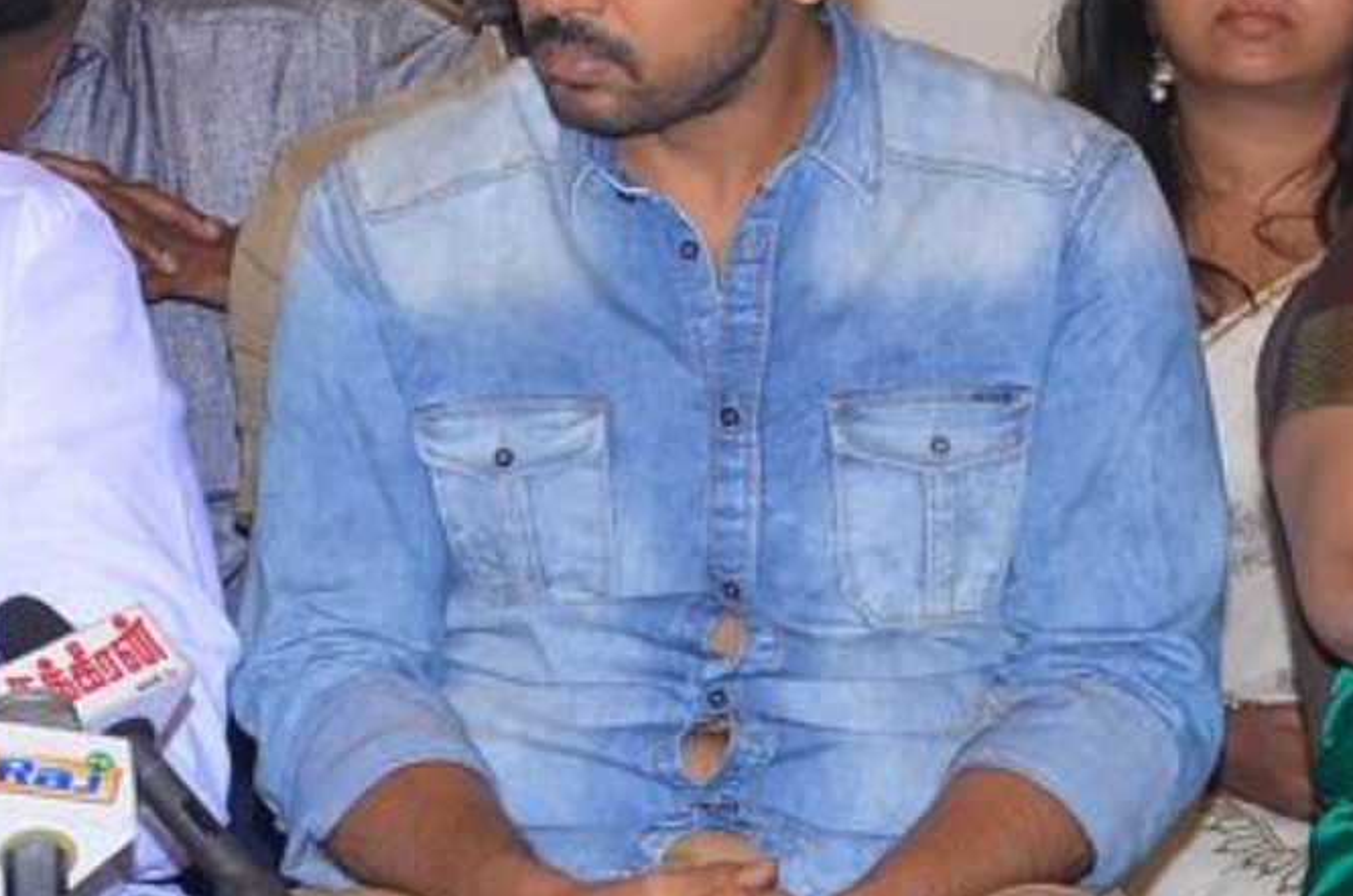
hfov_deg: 8.3
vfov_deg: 5.6
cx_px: -227
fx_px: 9188
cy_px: 211
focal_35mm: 245
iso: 1100
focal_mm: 48
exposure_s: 1/160
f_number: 6.3
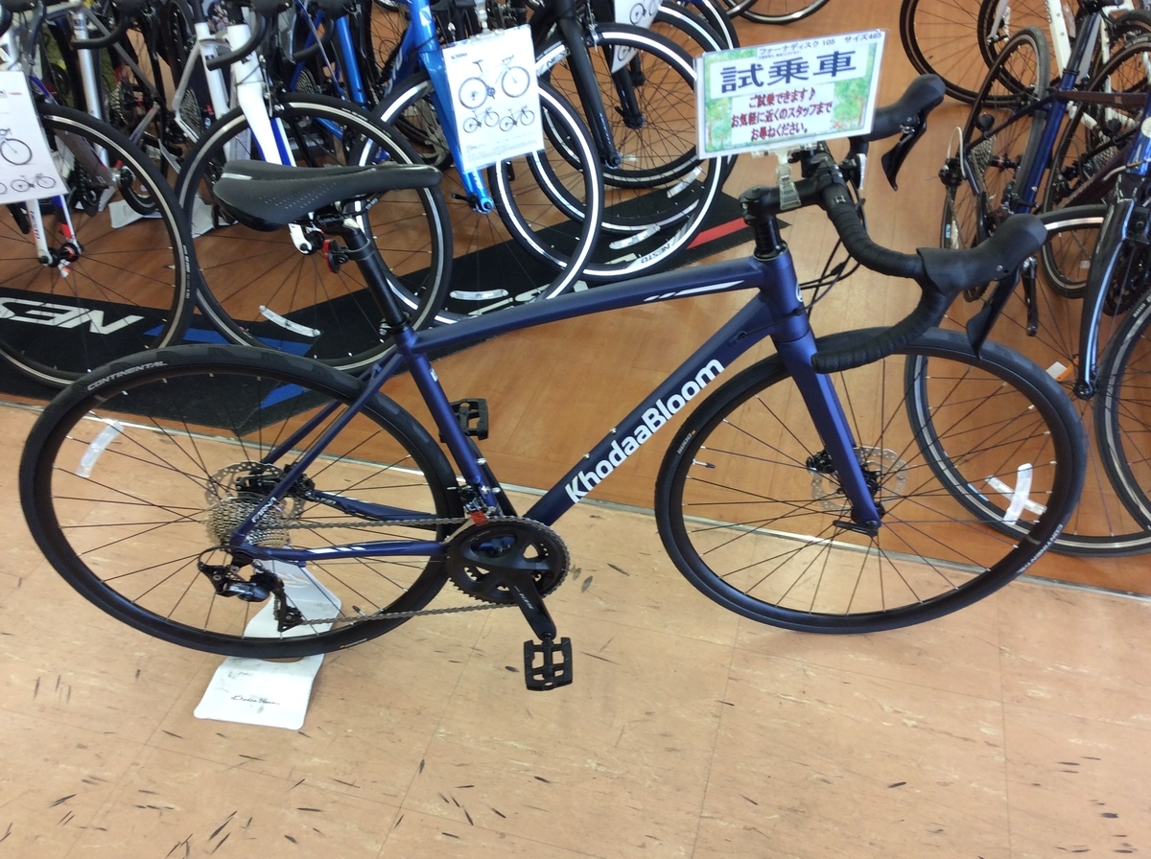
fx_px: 1062
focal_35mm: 32
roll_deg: +1.6
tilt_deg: -37.2
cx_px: 576
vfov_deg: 44.0
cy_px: 430
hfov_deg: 56.9
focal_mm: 3.3
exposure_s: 1/24
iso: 50
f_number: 2.4
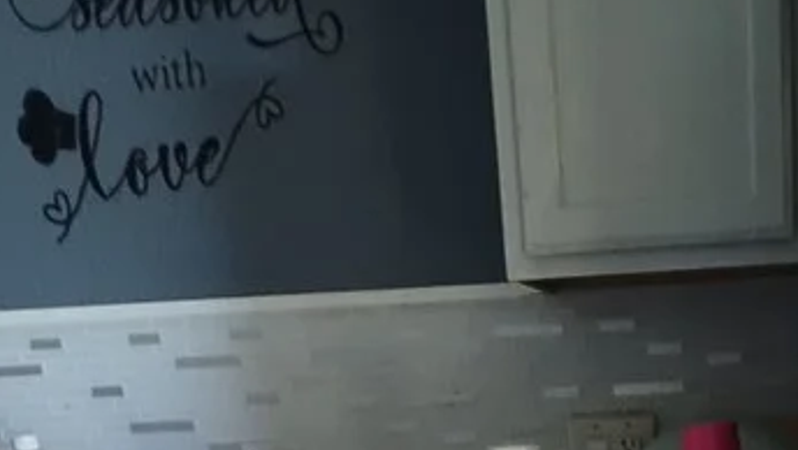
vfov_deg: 11.6
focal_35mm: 81
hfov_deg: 25.8
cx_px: 629
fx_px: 1715
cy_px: 1151
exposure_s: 1/40
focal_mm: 4.71
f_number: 1.7
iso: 157
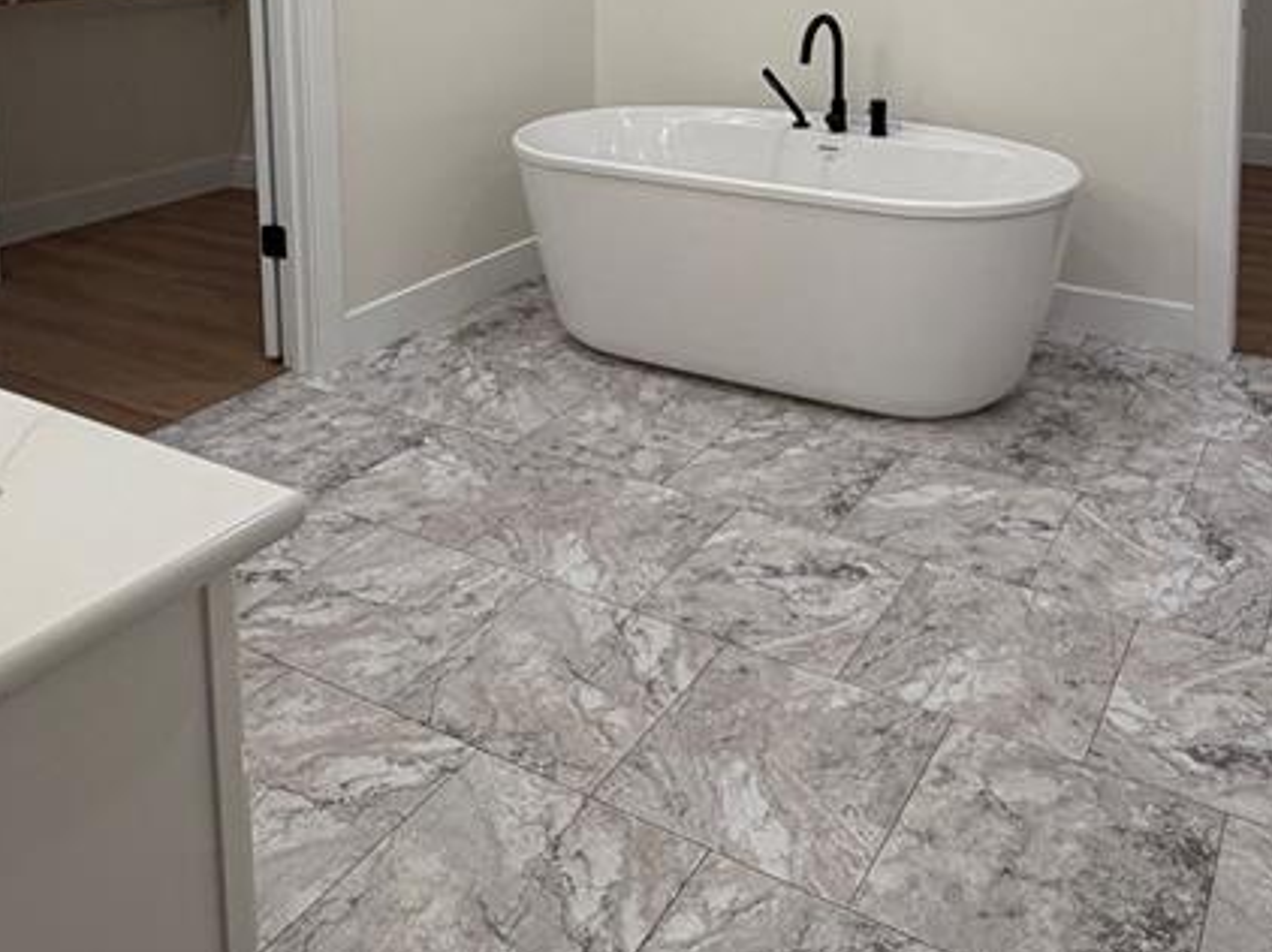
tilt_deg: -6.7
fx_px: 1249
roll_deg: -0.5
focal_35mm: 34
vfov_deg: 37.5
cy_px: 9
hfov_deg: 53.6
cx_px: 760
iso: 125
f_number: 2.2
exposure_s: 1/120
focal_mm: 2.22
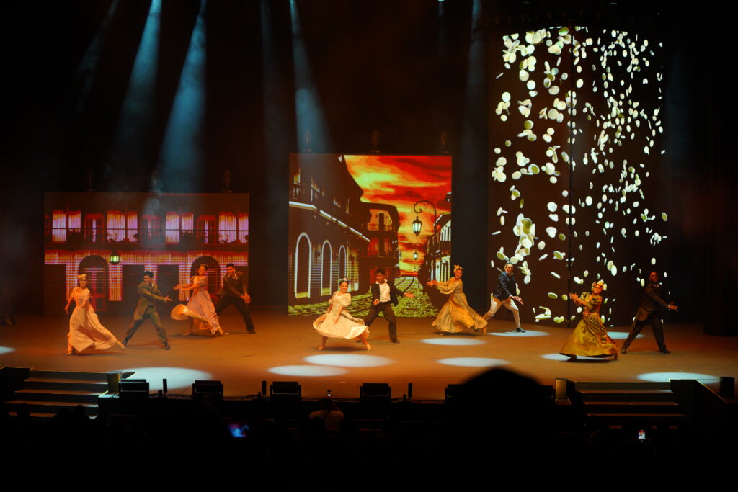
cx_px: 369
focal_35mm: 70
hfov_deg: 28.8
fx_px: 1435
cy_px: 246
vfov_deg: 19.5
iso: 1600
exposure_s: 1/320
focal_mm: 70
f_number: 4.5
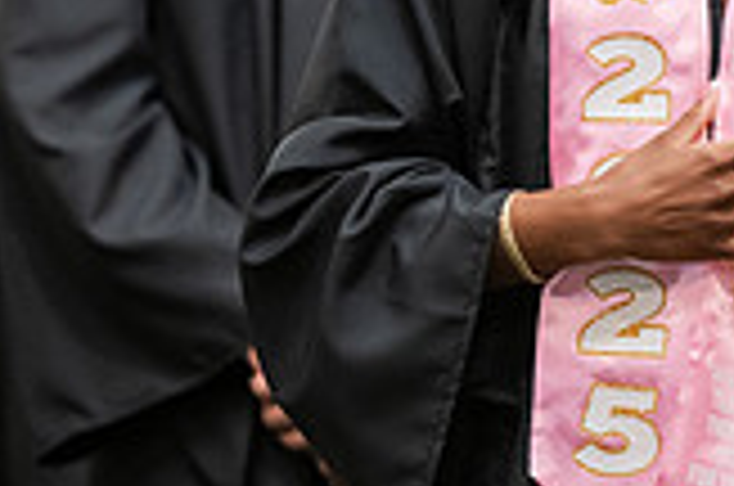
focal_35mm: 678
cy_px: -335
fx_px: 13797
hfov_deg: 3.0
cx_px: 869
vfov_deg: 2.0
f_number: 3.2
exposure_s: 1/200
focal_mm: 190
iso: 2500
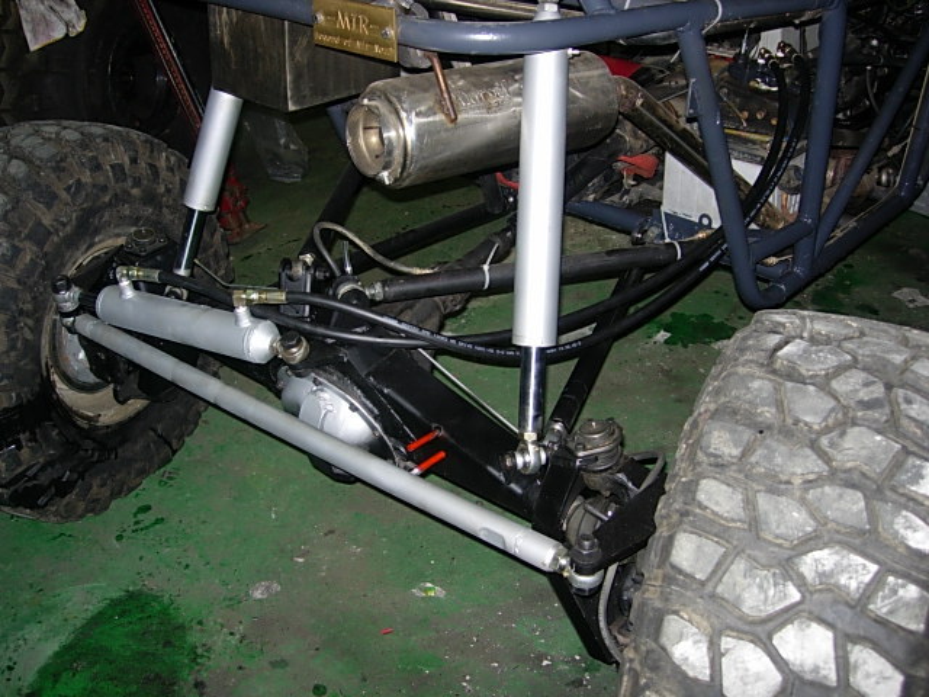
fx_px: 1020
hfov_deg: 49.0
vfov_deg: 37.7
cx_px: 464
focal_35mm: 38
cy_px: 348
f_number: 2.8
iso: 79
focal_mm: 7.8
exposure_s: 1/64
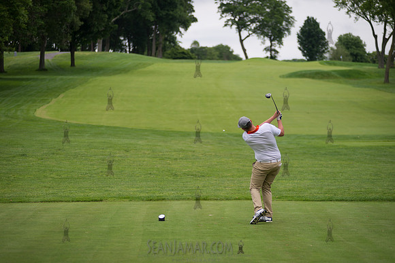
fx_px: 1317
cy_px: 132
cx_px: 198
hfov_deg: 17.1
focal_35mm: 120
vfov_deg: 11.4
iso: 200
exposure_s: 1/1600
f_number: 2.8
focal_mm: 120
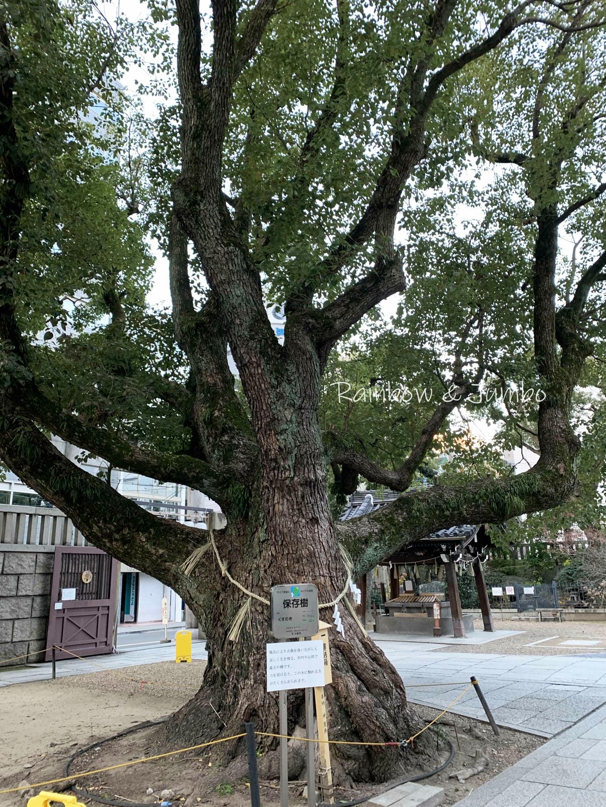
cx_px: 303
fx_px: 607
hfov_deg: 53.1
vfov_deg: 67.3
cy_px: 404
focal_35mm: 26
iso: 100
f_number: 1.8
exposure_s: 1/61
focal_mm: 4.25
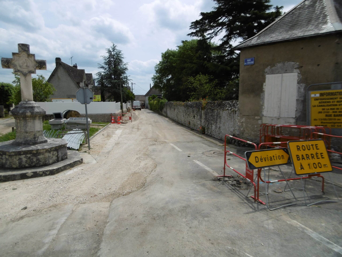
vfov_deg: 56.8
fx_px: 237
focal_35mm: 24
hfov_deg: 71.6
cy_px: 128
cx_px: 171
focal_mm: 4.3
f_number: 7.8
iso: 100
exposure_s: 1/320
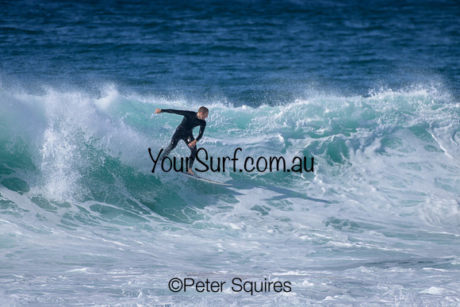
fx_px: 12780
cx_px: 230
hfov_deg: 2.1
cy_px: 154
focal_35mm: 1000
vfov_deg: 1.4
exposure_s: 1/2000
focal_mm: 1000
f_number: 11
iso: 720
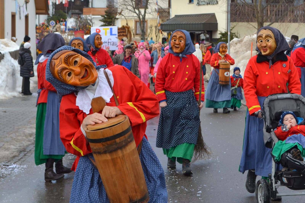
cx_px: 152
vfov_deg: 21.6
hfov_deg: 31.9
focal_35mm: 63
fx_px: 534
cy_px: 102
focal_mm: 42
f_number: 8
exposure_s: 1/200
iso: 100
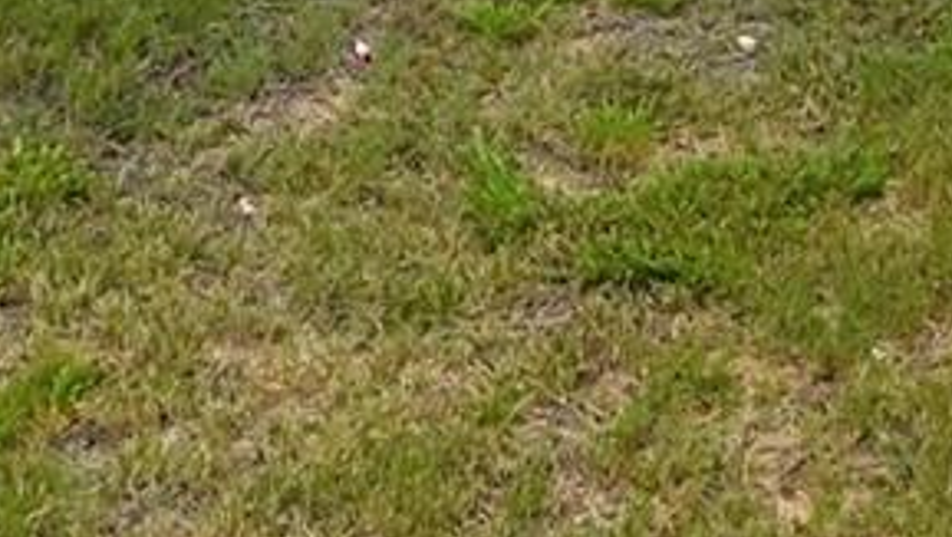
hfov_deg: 24.3
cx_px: 649
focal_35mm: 87
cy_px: -863
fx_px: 2198
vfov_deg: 11.1
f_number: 14
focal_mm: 10
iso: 1000
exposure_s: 1/800
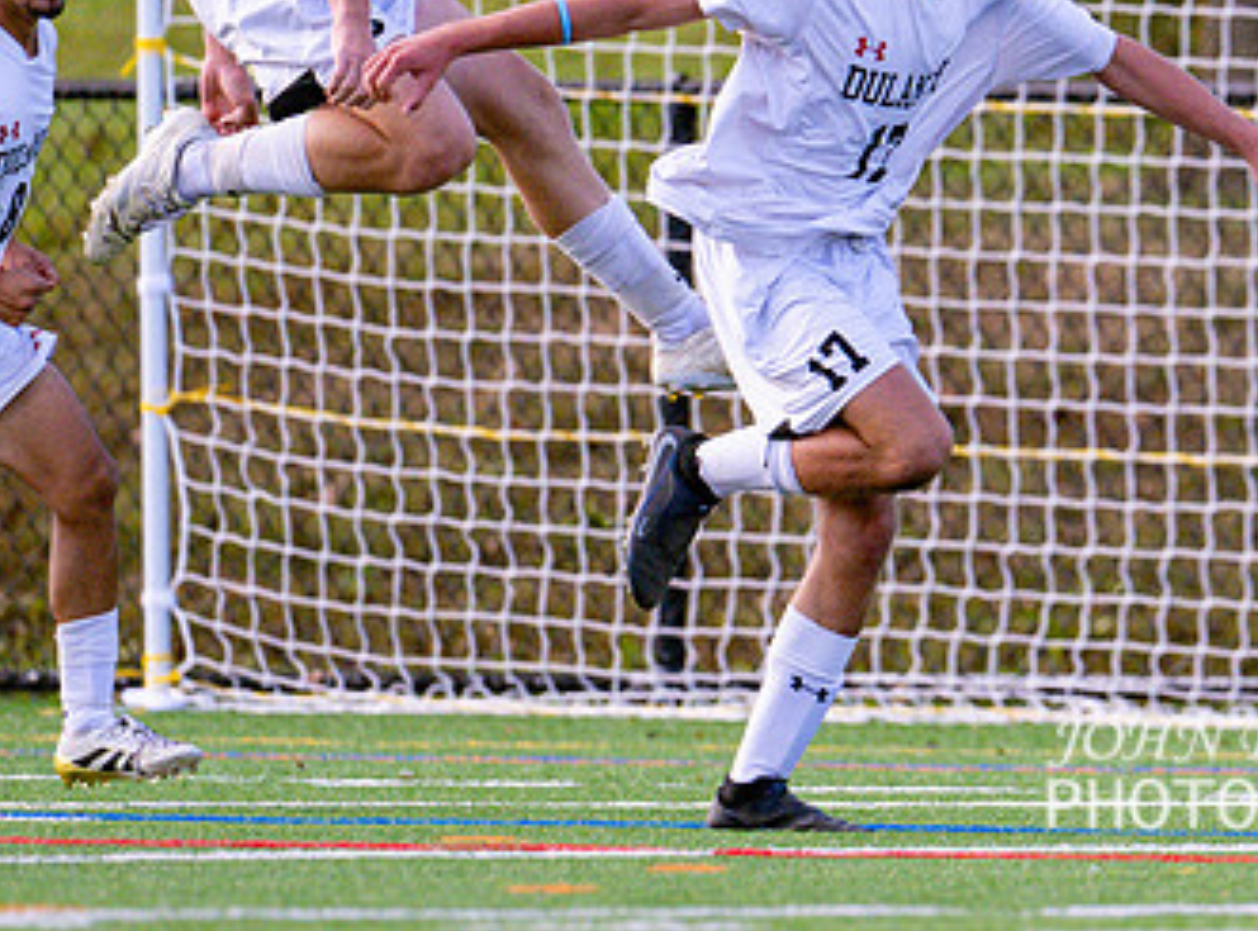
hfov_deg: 1.6
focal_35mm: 1221
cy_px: 395
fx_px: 44165
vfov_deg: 1.2
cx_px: 1277
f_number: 4.5
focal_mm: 400
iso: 2200
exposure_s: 1/2500
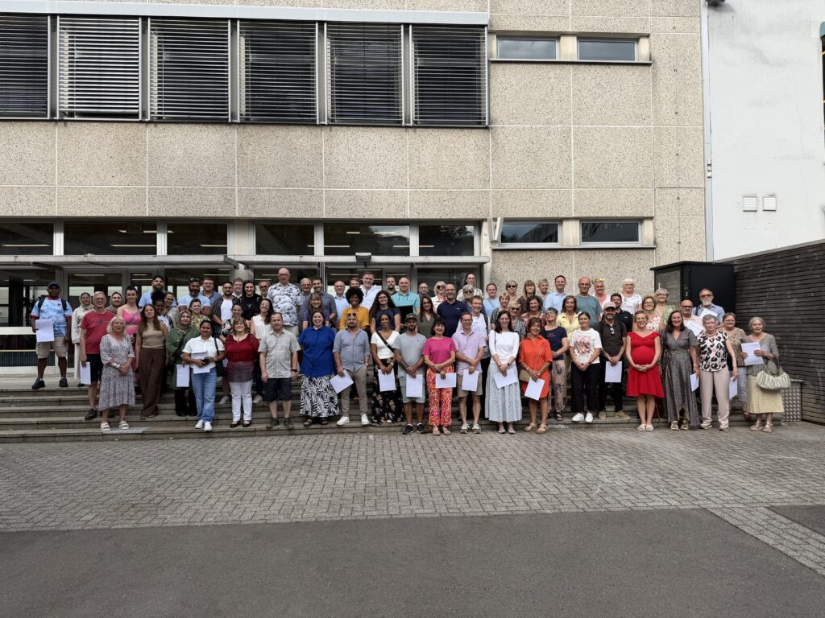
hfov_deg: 71.6
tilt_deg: +1.4
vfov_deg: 56.8
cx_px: 412
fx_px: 572
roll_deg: +1.1
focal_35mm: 24
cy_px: 309
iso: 80
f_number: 1.78
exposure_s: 1/2169
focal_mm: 6.76
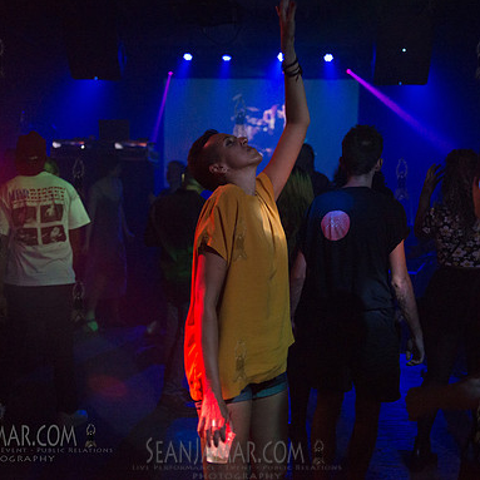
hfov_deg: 37.6
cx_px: 239
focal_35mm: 45
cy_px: 239
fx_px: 706
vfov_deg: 37.6
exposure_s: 1/125
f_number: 2.2
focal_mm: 35
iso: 5000
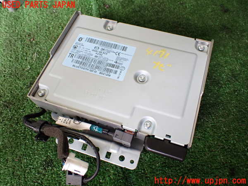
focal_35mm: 30
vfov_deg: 46.8
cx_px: 124
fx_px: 215
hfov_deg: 60.0
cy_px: 93
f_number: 2.3
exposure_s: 1/125
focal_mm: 5.4
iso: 250
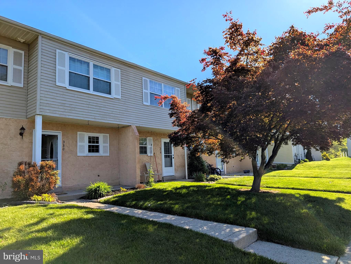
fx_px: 244
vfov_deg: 56.9
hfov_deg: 71.5
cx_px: 176
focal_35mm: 24
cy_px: 132
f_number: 1.68
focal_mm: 6.9
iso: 22
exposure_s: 1/1484
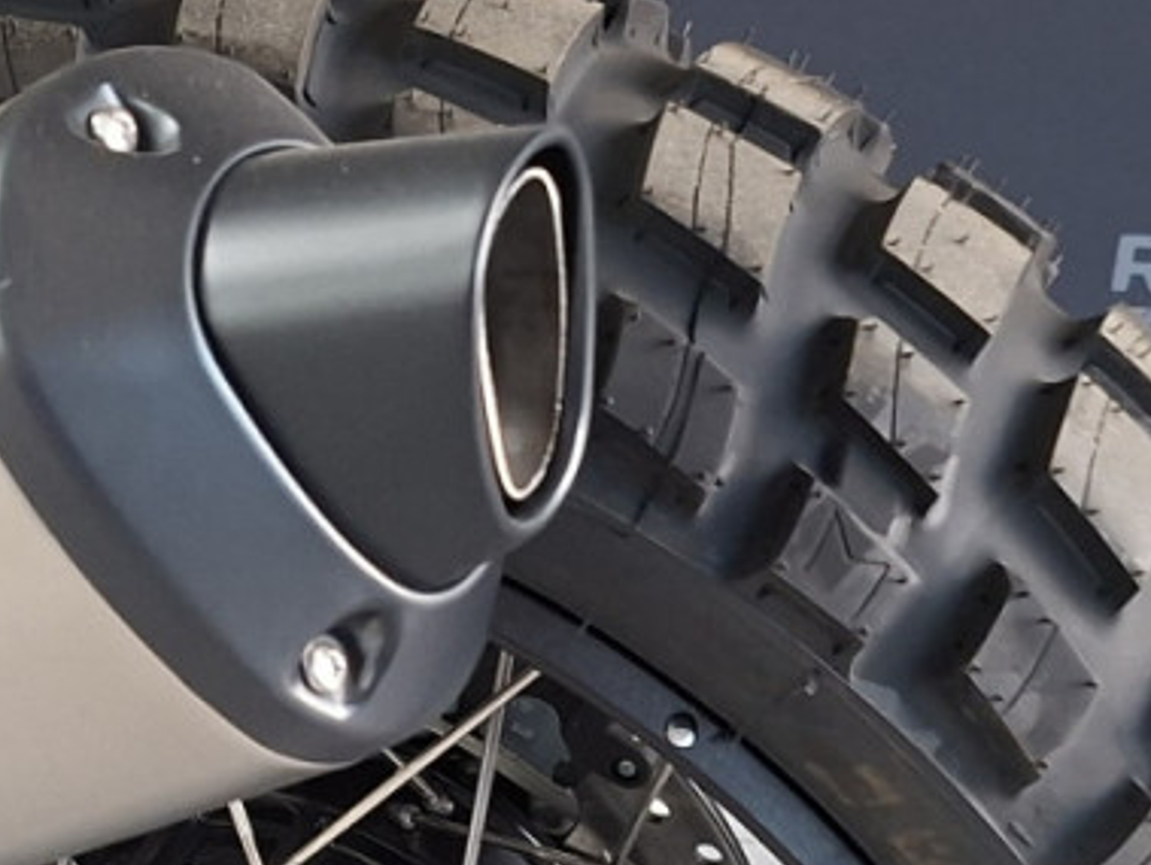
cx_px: 182
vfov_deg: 14.7
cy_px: 1065
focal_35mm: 97
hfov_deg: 19.9
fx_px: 3228
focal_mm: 5.54
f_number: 1.8
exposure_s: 1/60
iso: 320
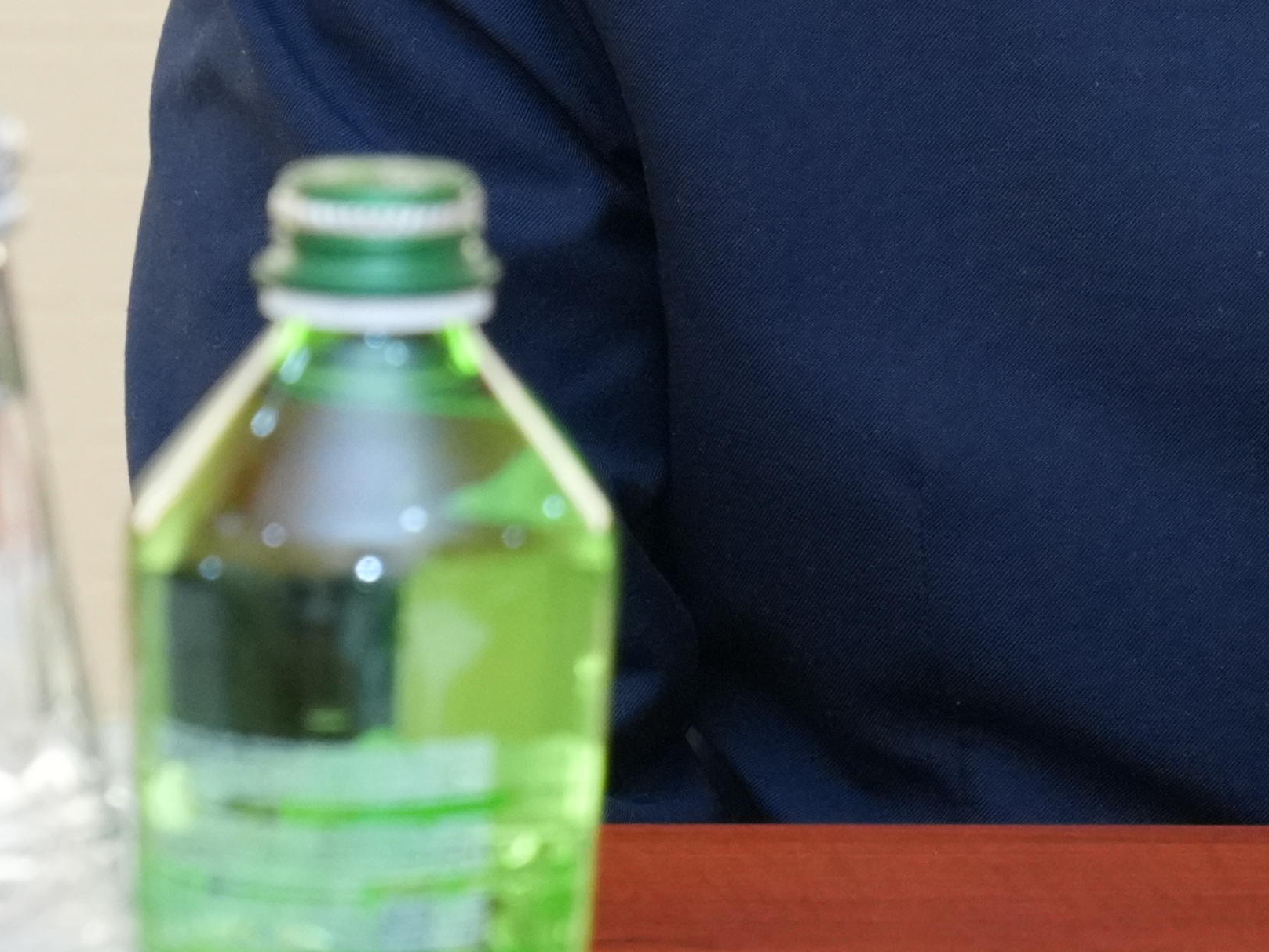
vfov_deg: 4.4
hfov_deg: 5.9
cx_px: 1656
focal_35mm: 334
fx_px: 12245
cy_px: -622
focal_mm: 60
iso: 1600
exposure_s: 1/200
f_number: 5
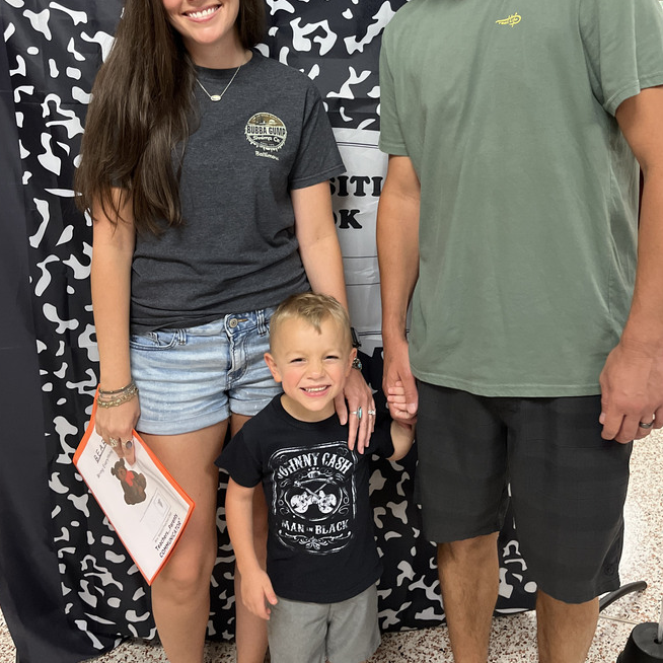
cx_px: 358
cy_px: 209
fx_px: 780
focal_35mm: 36
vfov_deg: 45.2
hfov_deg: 46.0
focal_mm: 5.1
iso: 320
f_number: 1.6
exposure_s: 1/60
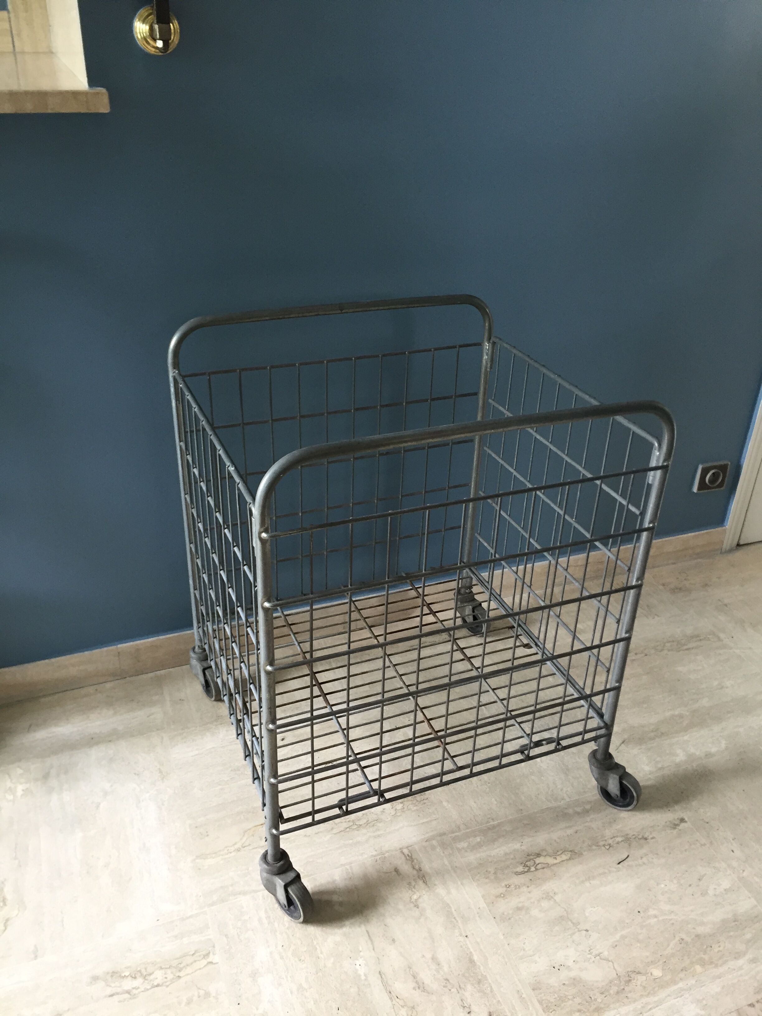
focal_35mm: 29
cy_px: 508
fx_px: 851
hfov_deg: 48.2
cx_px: 381
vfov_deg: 61.7
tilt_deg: -31.7
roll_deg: -2.1
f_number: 2.2
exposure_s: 1/33
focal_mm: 4.15
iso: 125
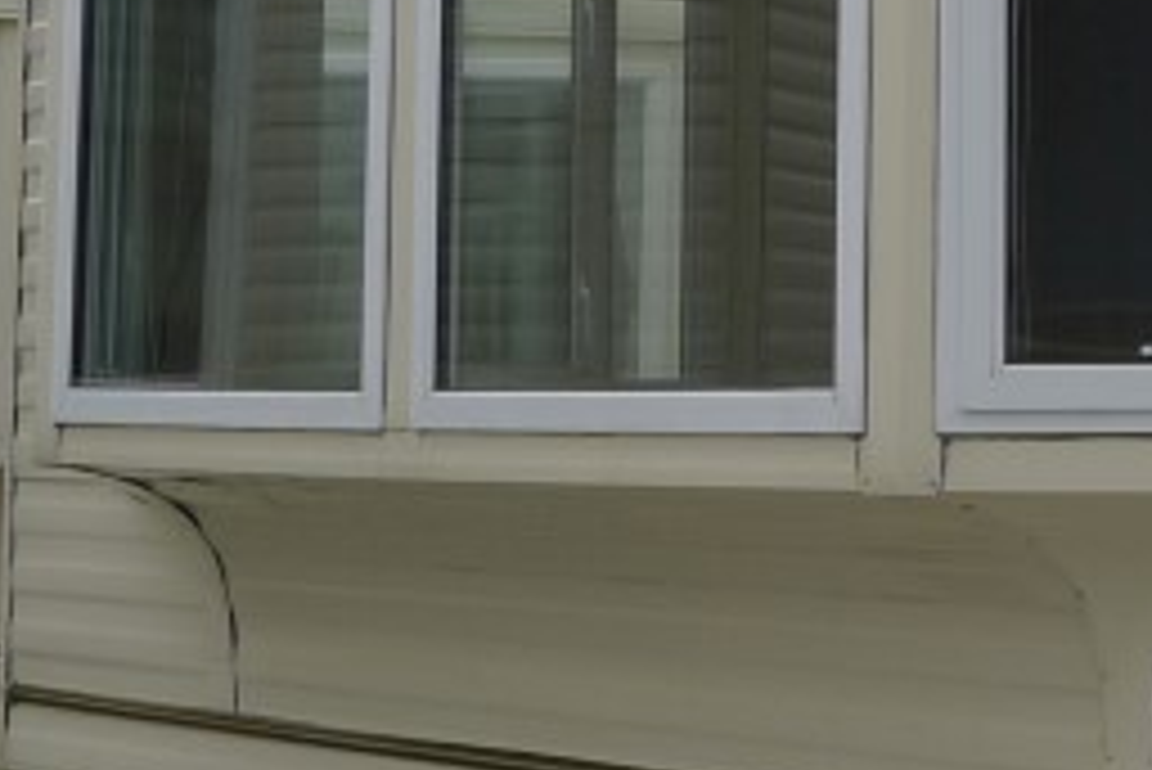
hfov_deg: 17.7
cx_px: 1492
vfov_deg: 12.6
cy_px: 72
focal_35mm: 108
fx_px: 3458
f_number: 4
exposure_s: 1/640
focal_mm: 5.1
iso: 80
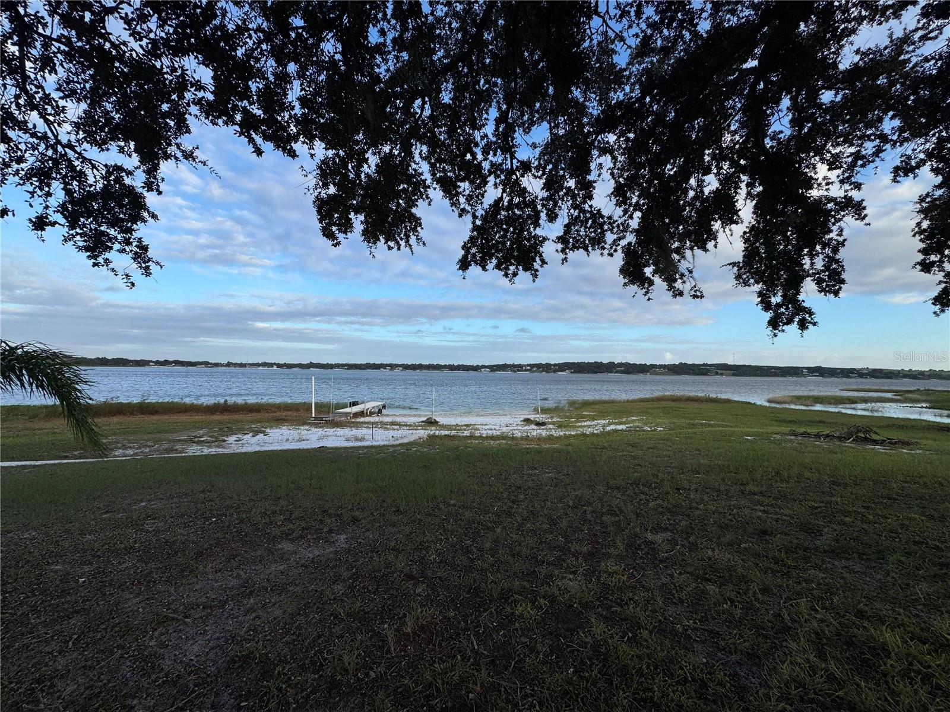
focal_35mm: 14
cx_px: 475
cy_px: 356
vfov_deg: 85.7
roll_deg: -0.9
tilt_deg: +2.9
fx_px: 384
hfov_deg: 102.1
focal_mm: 2.22
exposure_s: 1/1299
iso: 40
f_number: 2.2
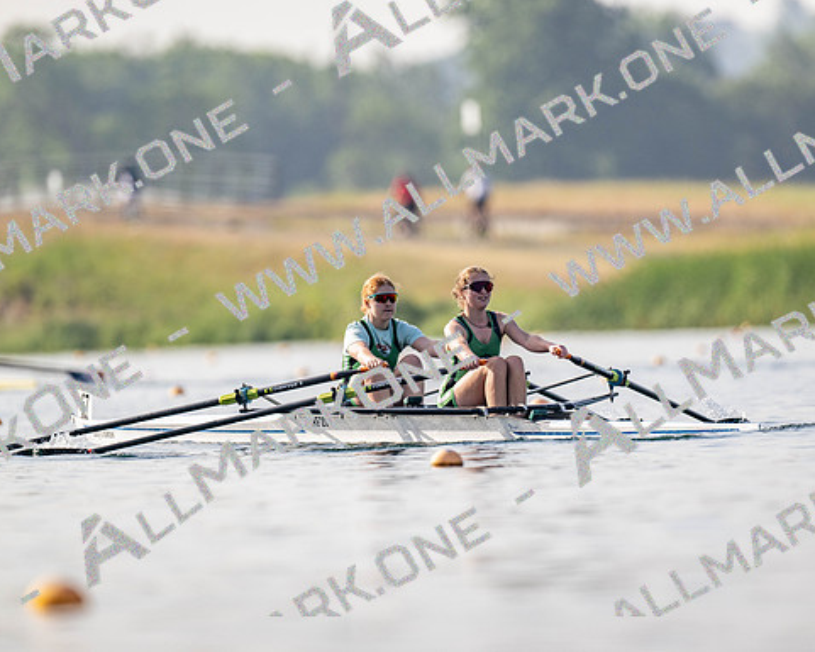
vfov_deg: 2.3
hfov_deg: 2.8
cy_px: 326
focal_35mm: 679
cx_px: 425
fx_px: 16381
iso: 180
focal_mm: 600
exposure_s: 1/2500
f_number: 5
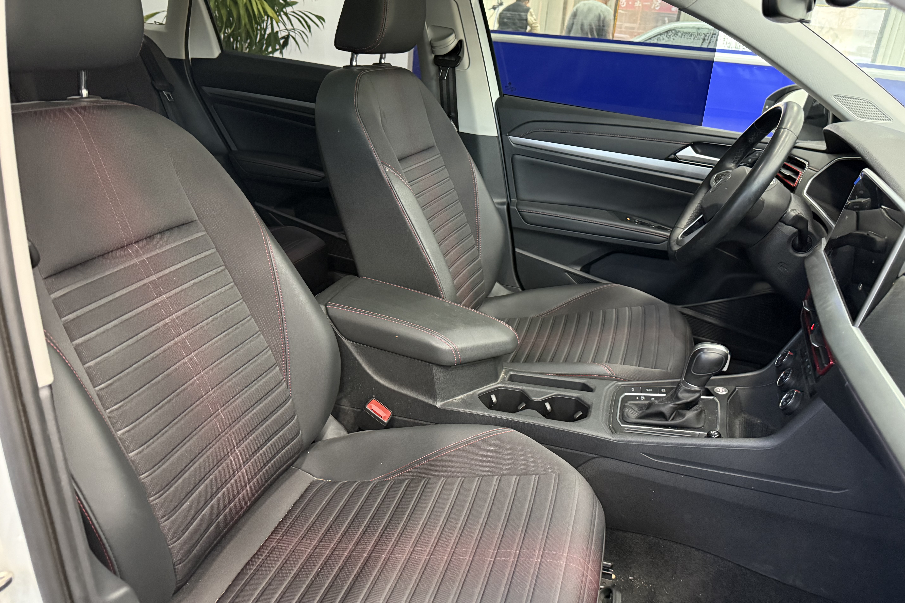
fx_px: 628
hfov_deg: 71.5
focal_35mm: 25
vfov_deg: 51.2
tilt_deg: -19.1
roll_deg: -5.0
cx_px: 453
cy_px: 264
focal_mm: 6.76
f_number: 1.78
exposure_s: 1/33
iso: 800
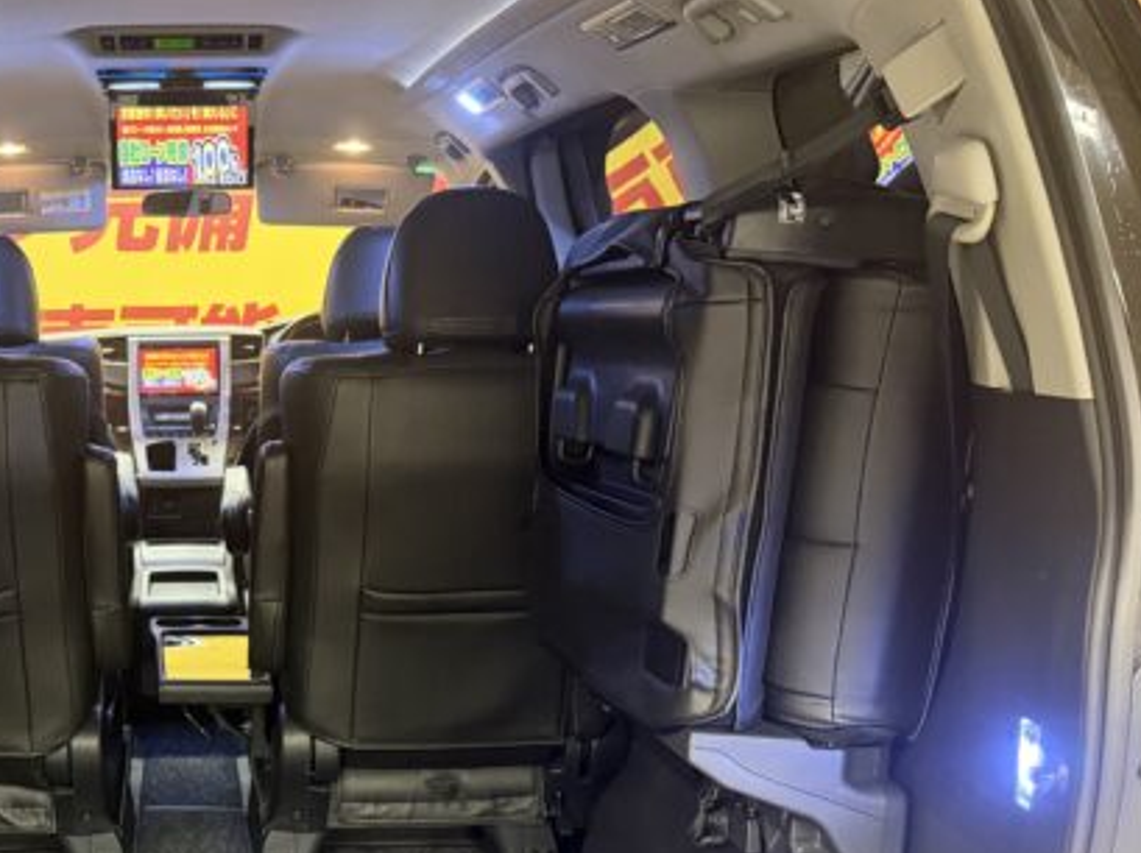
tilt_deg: -16.0
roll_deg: +0.7
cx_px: 204
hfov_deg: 38.7
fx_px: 1548
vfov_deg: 30.1
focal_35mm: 47
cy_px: 680
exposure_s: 1/33
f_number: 1.78
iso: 640
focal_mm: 6.76
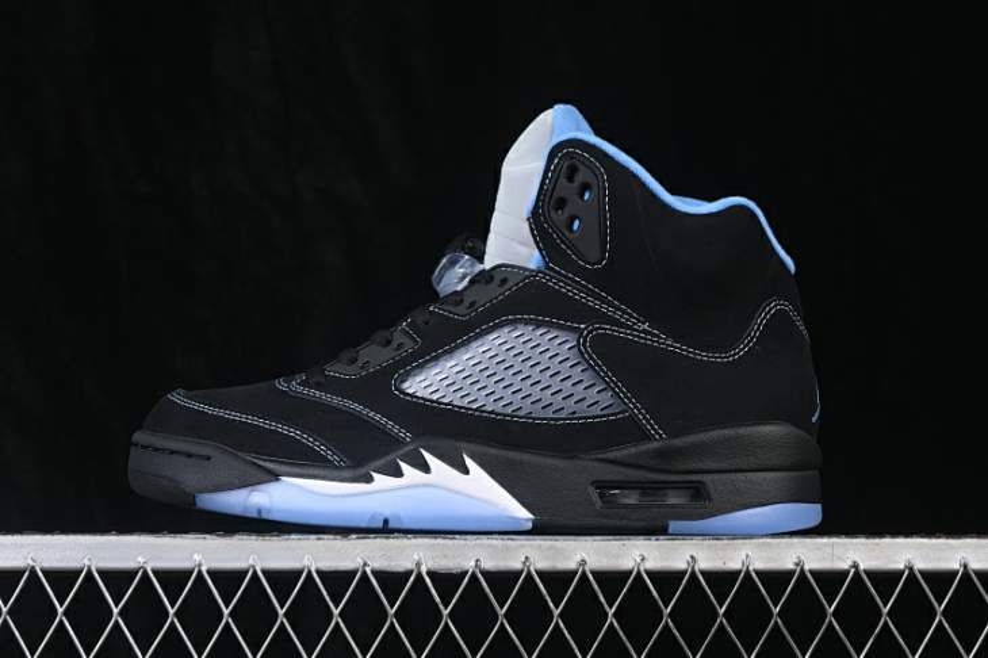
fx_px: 2057
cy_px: 329
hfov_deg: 27.0
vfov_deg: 18.2
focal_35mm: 75
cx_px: 494
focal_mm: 50
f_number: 6.3
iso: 160
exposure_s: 1/60
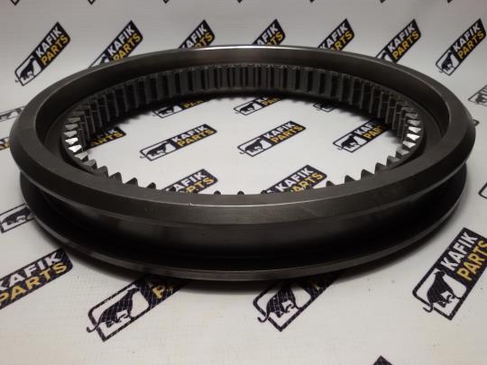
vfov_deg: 45.4
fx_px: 436
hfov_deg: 58.4
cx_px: 244
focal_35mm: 31
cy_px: 182
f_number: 2.4
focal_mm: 2.93
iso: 40
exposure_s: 1/33
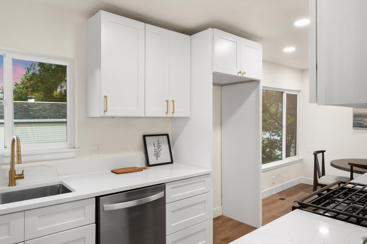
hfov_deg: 73.9
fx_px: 242
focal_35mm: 24
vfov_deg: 53.5
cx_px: 158
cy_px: 123
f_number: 7.1
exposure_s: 1/8
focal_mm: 15.5
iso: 400
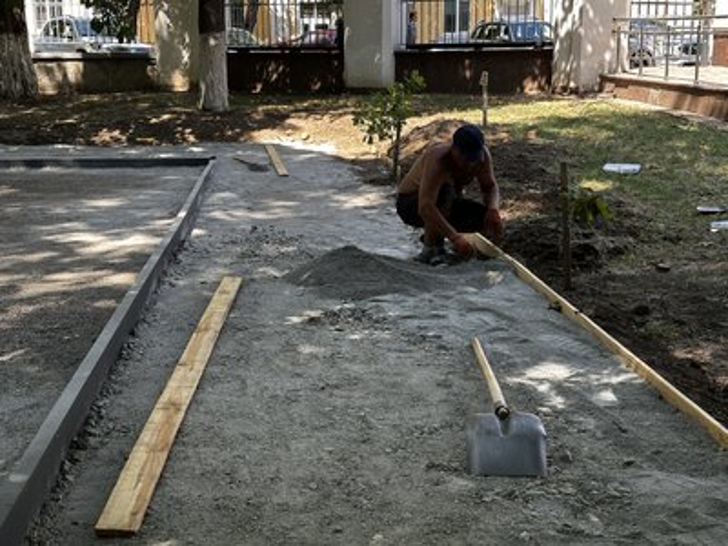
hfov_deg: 39.7
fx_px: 1009
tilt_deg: -11.8
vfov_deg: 30.3
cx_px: 364
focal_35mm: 48
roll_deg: +1.0
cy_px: 273
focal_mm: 6.86
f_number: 1.78
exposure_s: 1/343
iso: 64
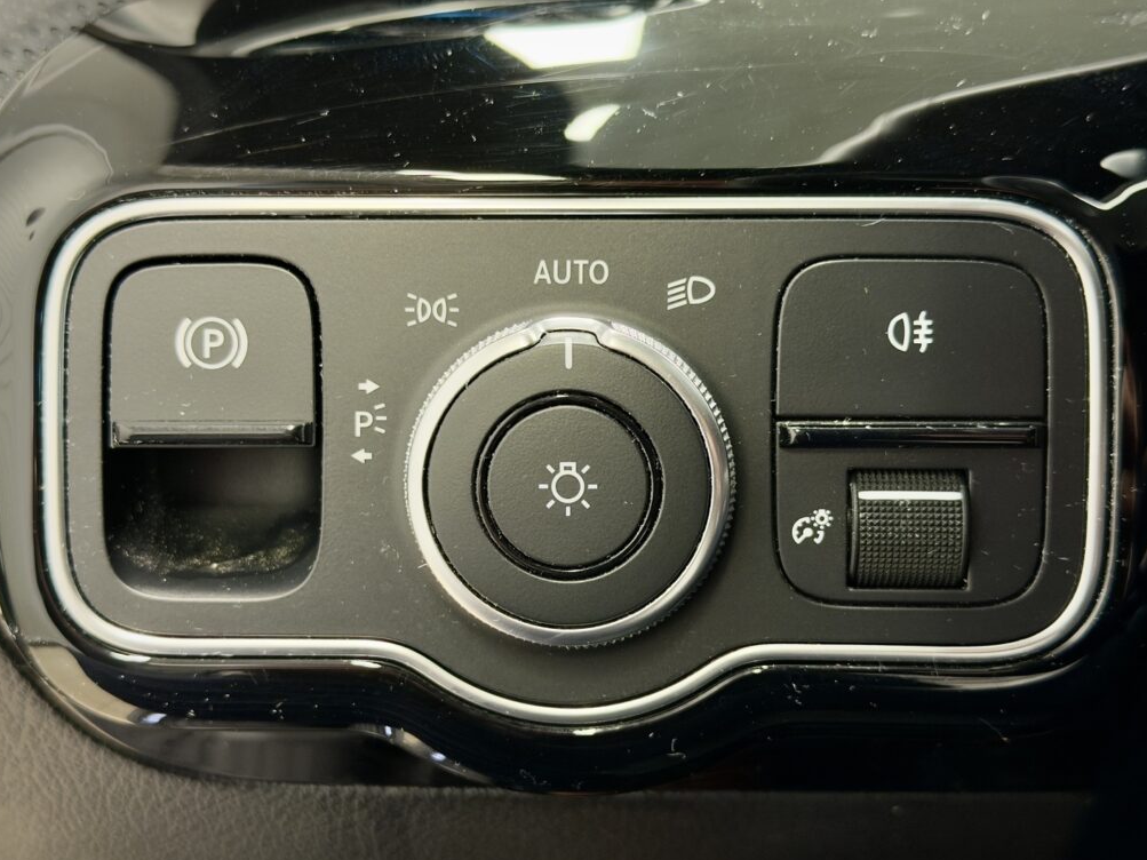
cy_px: 437
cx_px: 569
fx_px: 1623
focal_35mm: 49
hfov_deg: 38.9
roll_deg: -0.5
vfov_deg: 29.7
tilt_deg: -16.3
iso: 640
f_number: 1.78
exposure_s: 1/30
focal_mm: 6.76
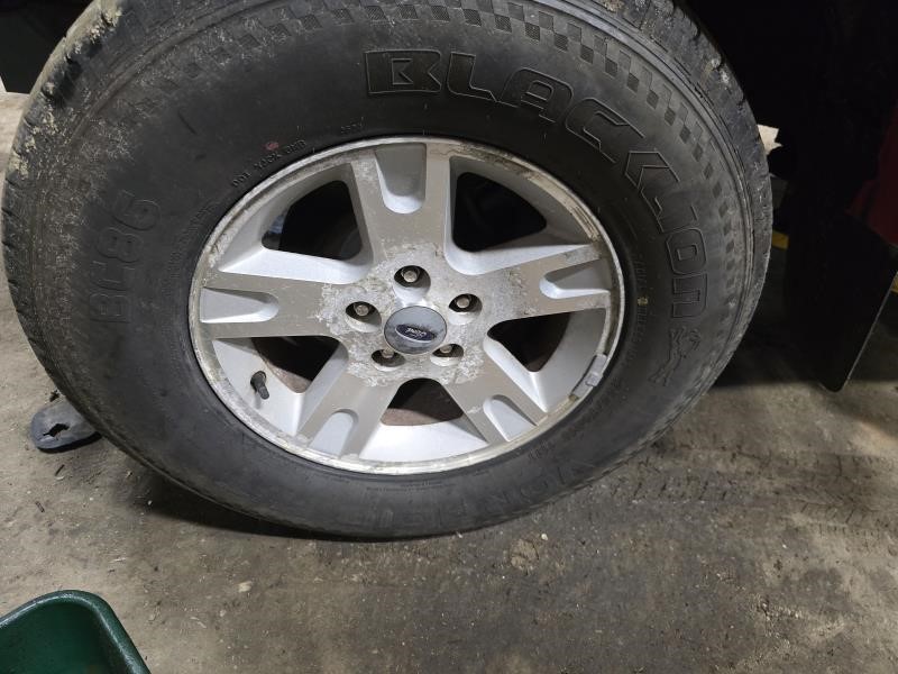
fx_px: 597
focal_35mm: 23
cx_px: 449
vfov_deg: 58.9
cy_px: 337
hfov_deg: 73.9
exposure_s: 1/60
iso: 800
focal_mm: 6.3
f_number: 1.7
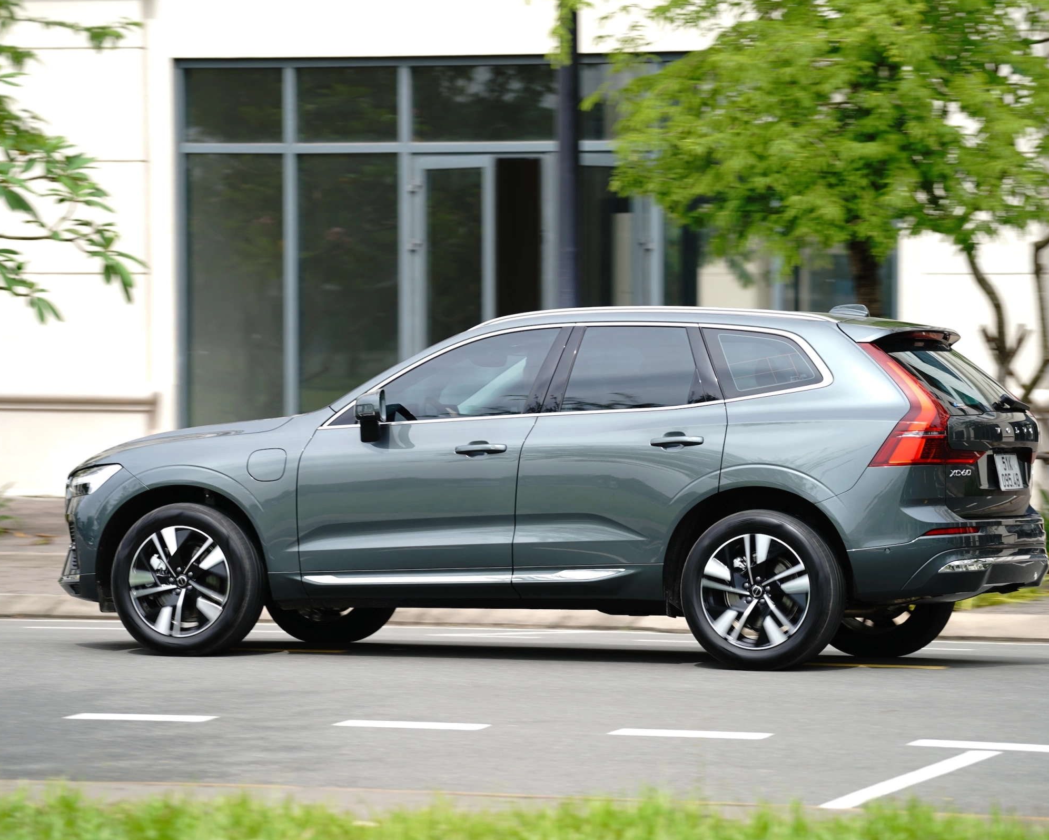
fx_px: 5372
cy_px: 419
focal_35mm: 173
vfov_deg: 8.9
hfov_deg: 11.2
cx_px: 508
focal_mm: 153
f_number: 4
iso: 50
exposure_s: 1/200
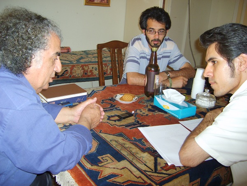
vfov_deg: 40.7
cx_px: 124
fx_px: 250
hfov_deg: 52.6
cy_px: 93
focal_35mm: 35
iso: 100
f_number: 2.8
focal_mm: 5.8
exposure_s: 1/45
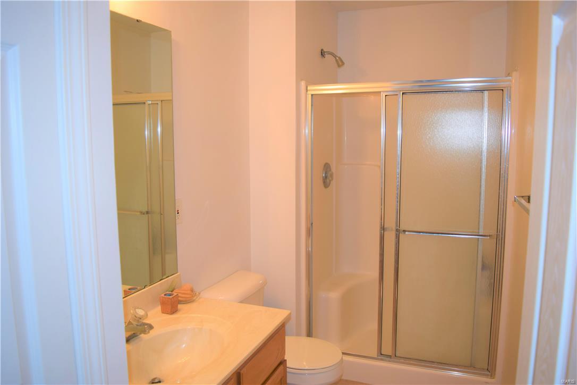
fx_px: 433
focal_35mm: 27
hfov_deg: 67.4
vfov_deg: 47.9
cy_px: 192
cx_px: 288
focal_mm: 18
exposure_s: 1/80
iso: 400
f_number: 3.5
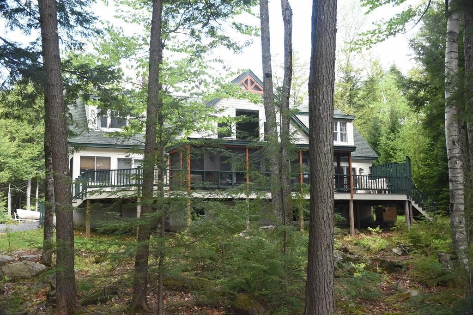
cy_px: 158
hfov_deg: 49.6
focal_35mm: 39
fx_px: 512
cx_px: 236
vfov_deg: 34.2
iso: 800
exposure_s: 1/125
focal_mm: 26
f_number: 5.6
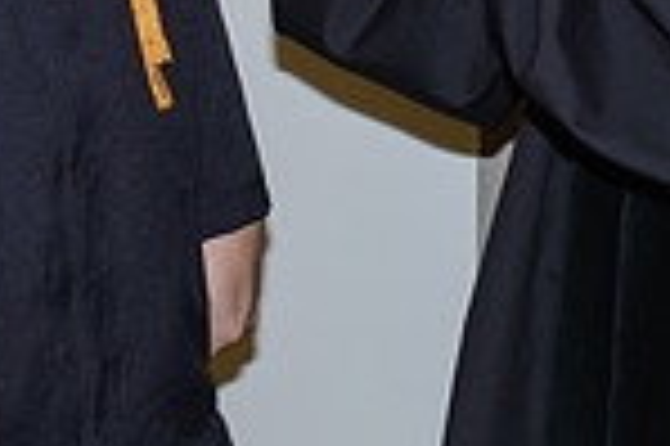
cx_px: 301
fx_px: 3978
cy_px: -304
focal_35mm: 214
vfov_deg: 6.3
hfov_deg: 9.6
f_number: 4.5
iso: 800
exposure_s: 1/60
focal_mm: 36.5
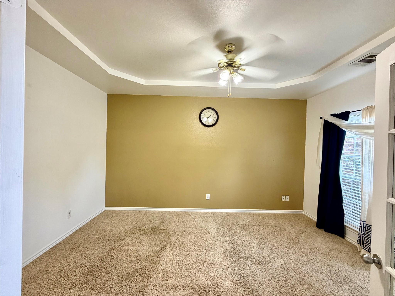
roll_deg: -0.1
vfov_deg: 85.7
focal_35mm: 14
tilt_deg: -0.9
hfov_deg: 102.1
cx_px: 198
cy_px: 148
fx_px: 160
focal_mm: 2.22
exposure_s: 1/60
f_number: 2.2
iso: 200
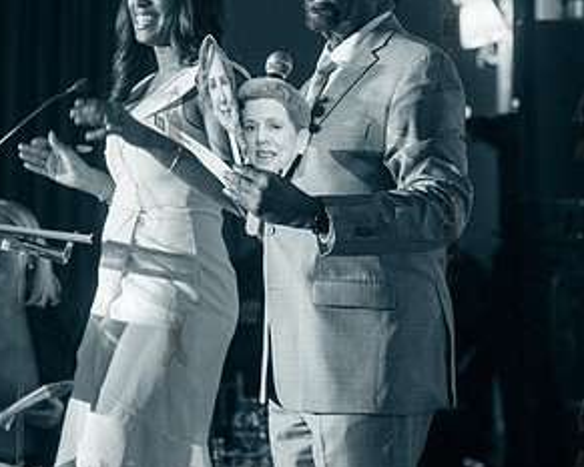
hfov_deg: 10.9
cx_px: 137
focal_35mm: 176
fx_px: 3043
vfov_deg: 8.8
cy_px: 122
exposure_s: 1/200
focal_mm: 86
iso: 6400
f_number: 3.5
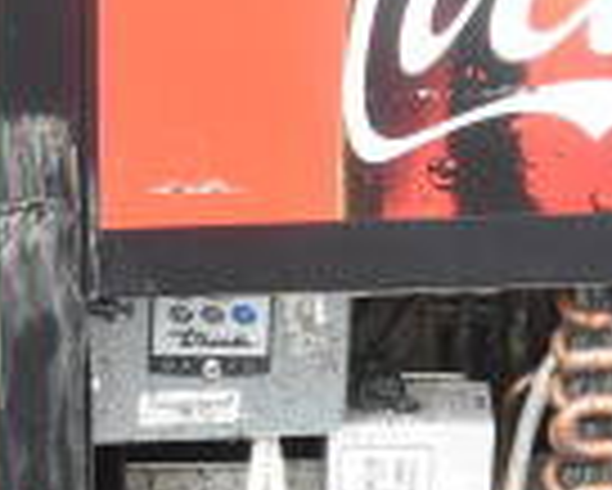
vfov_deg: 6.1
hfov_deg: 7.4
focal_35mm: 252
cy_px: 317
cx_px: 1138
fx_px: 4568
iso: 1600
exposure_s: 1/200
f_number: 7.1
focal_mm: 40
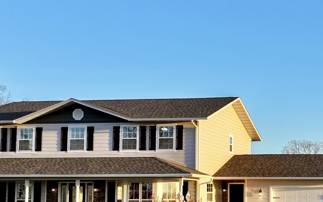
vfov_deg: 18.7
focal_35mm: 69
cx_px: 327
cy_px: 160
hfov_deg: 27.9
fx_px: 607
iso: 110
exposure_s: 1/500
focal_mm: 12.29
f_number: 2.8
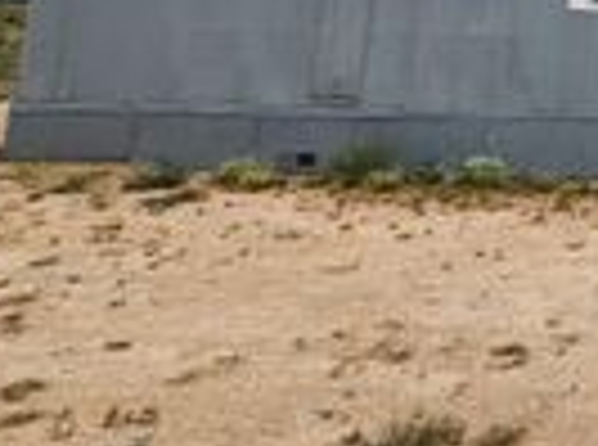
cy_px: -74
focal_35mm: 49
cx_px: 989
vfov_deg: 26.6
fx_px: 844
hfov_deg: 24.7
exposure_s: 1/3819
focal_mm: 2.2
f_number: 2.2
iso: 50
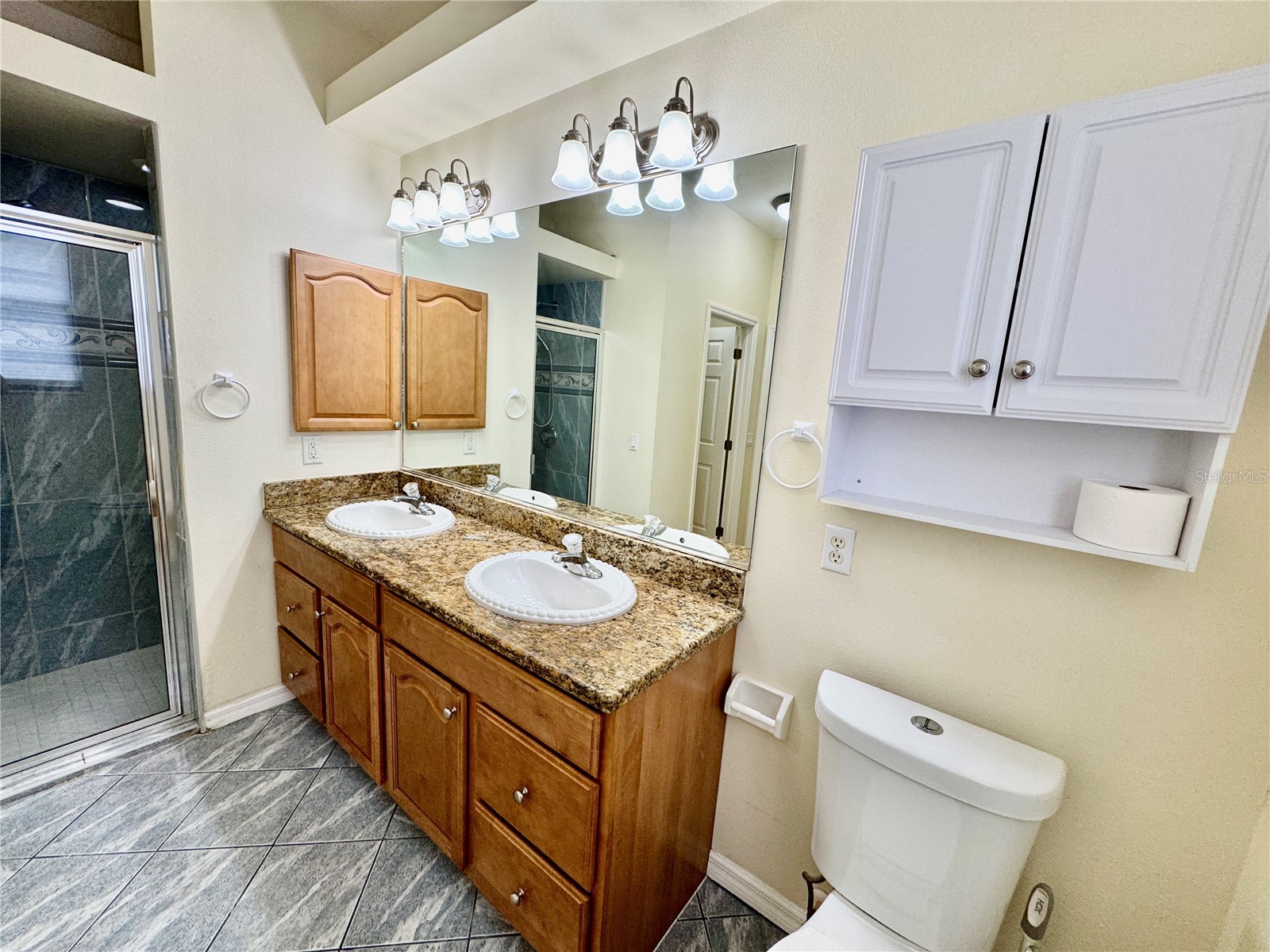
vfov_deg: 85.7
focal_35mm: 14
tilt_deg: -9.6
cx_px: 635
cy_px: 476
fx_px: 514
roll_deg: -3.7
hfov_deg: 102.1
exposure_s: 1/120
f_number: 2.2
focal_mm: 2.22
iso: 125
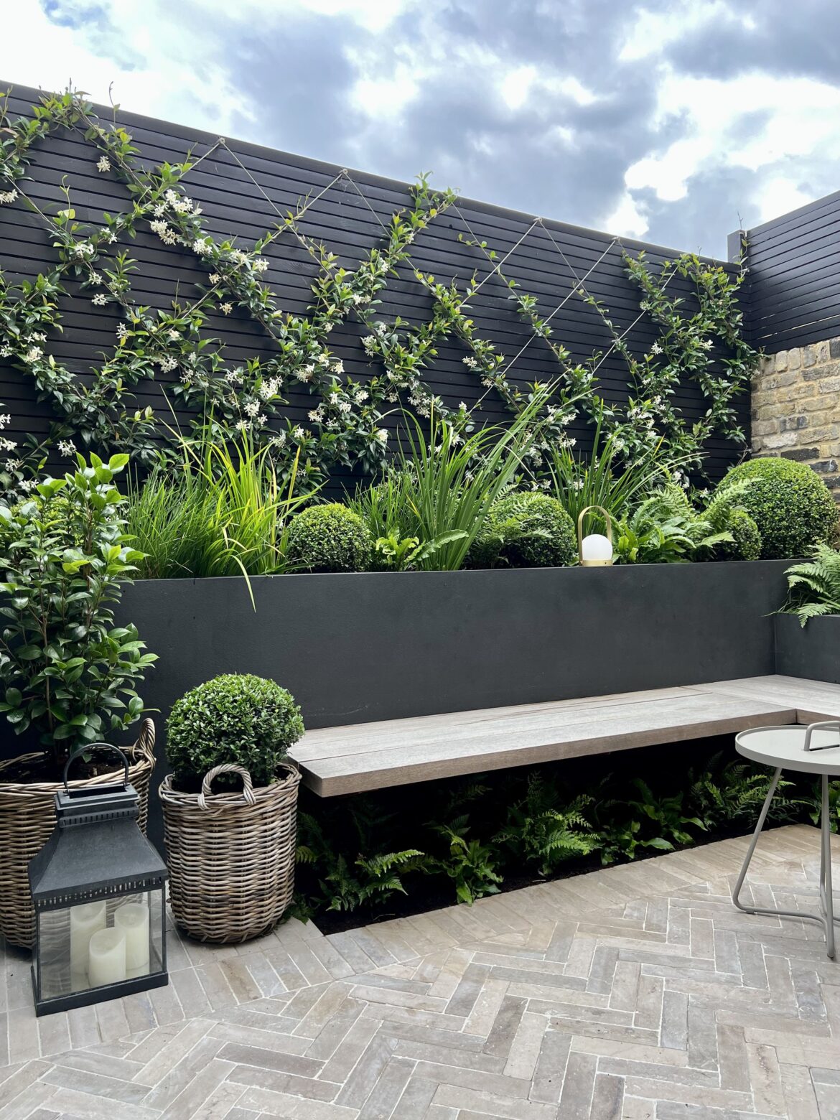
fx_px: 841
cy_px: 560
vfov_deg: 67.3
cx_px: 420
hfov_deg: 53.1
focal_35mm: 26
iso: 50
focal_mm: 5.7
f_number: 1.5
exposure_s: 1/887
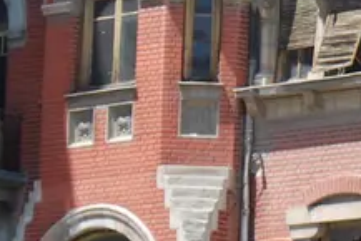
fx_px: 3833
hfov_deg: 5.3
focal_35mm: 382
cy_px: -21
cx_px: 669
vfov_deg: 3.6
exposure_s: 1/160
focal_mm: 46
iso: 100
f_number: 6.3
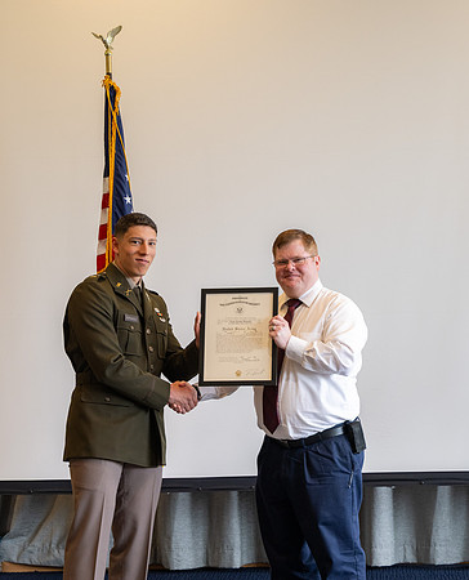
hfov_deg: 15.3
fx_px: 1736
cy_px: 282
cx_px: 341
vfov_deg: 19.0
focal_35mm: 101
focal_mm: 70
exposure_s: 1/200
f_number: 2.8
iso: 500
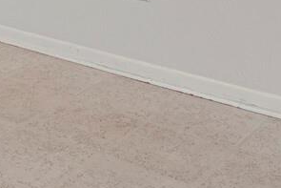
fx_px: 718
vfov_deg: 12.7
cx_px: -38
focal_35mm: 92
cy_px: -208
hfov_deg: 20.9
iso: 6400
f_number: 8
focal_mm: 17
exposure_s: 1/20
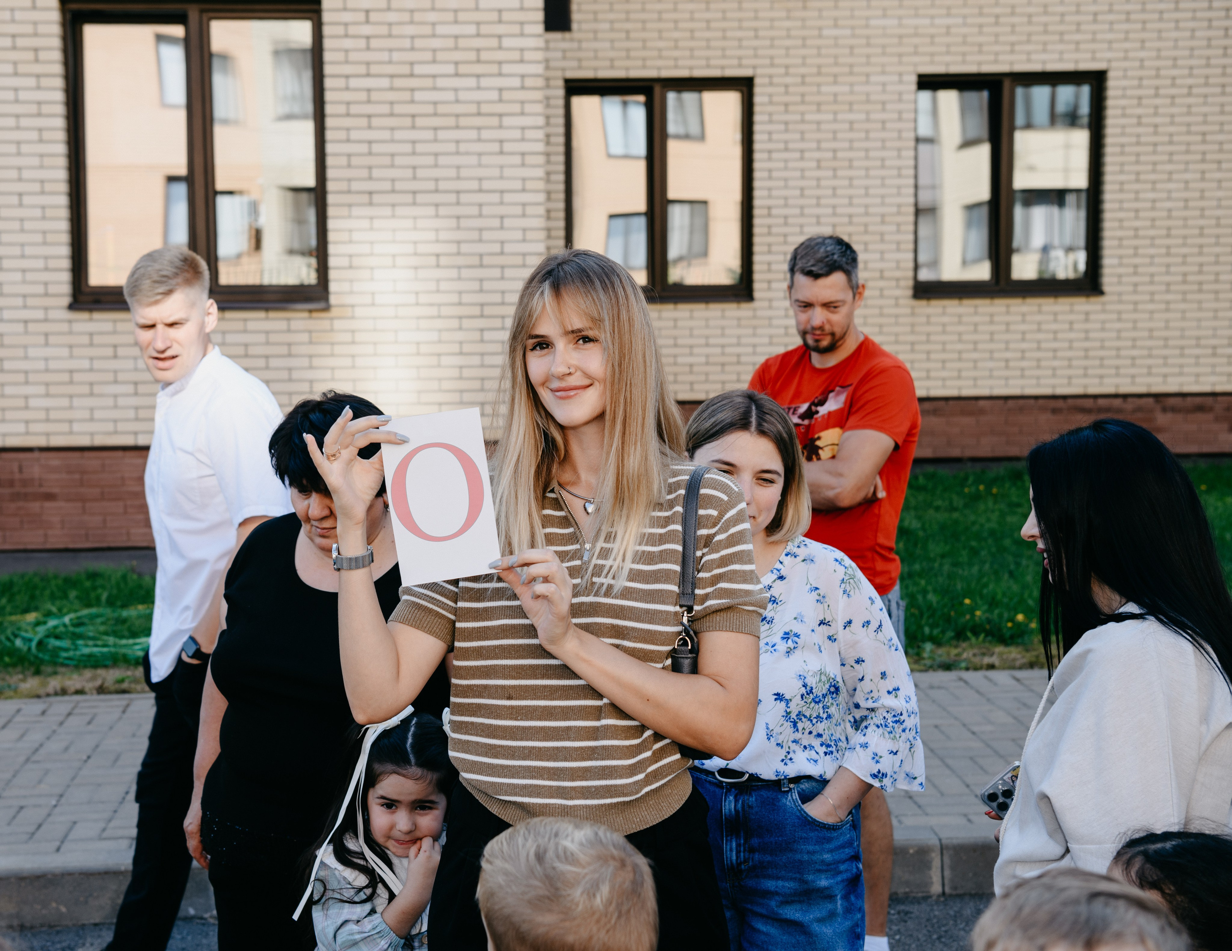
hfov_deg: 35.6
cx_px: 504
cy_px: 465
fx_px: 1914
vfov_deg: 27.9
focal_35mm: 53
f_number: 5
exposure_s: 1/160
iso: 100
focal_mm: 45
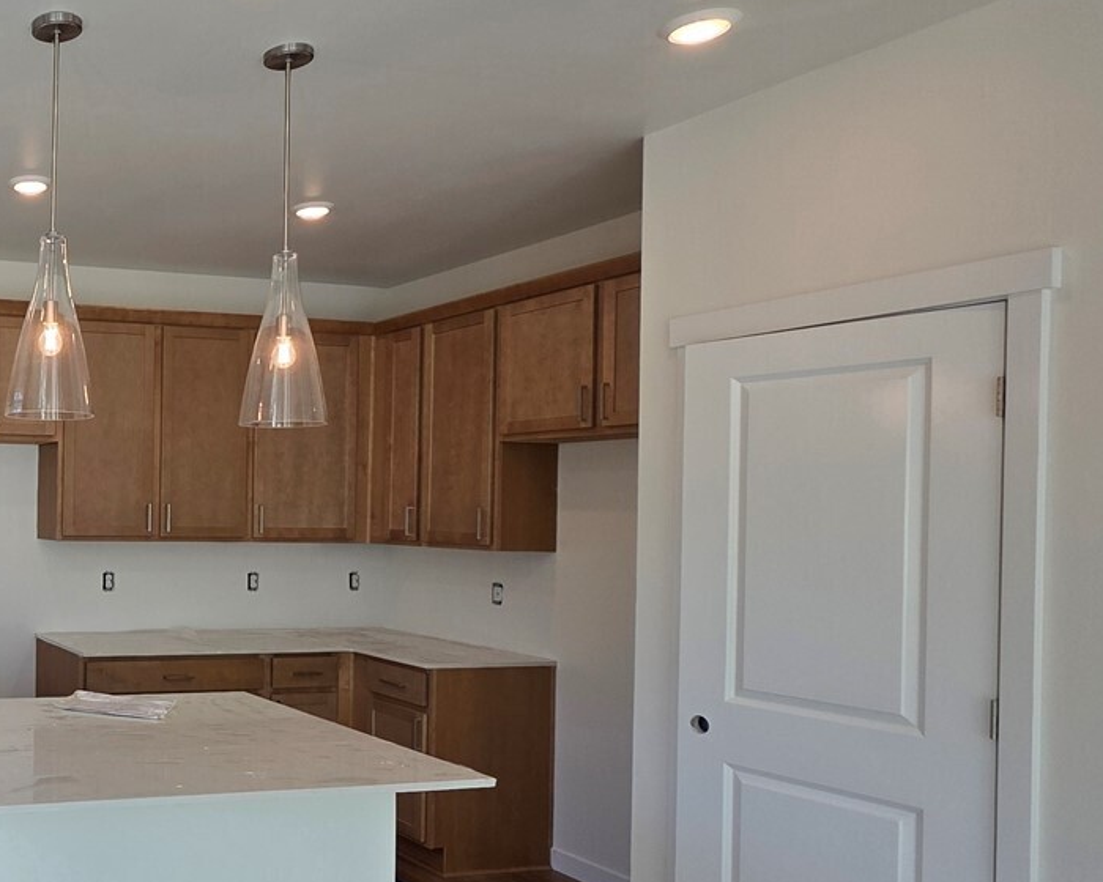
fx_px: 947
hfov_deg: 46.9
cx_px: -68
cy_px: 502
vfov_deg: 49.8
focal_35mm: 29
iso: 40
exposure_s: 1/285
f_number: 1.9
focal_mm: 2.2
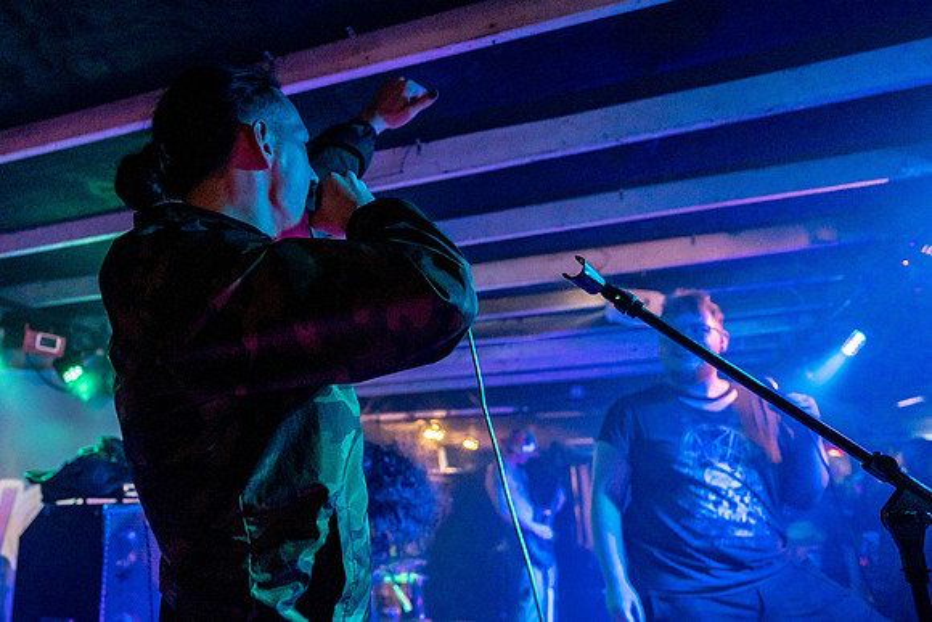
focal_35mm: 27
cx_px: 368
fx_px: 696
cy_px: 351
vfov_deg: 48.0
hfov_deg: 66.9
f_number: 2.8
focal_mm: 22.2
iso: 3200
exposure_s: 1/160
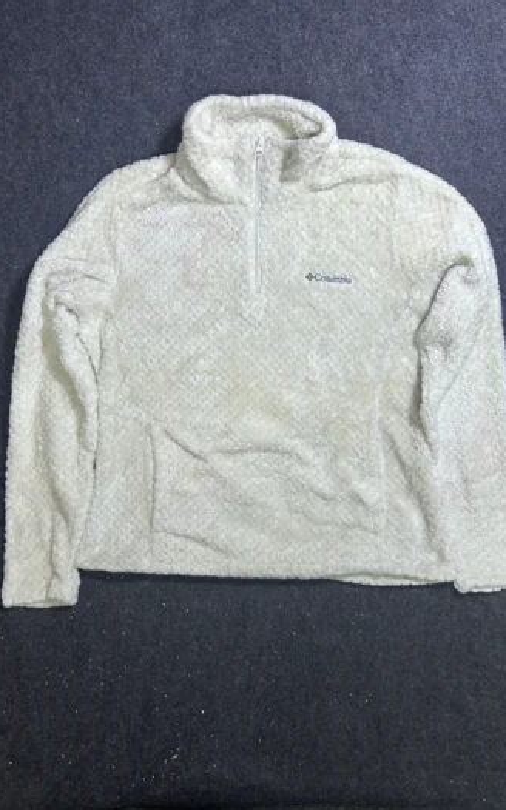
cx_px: 253
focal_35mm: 28
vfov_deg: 66.5
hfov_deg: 44.5
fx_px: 618
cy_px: 410
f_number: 1.5
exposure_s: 1/50
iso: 80
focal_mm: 5.7
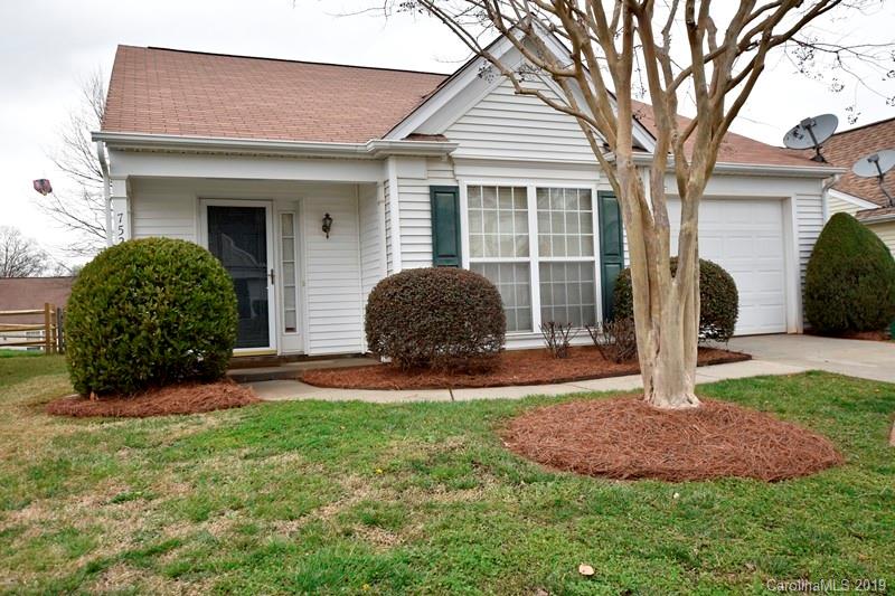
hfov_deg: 61.9
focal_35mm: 30
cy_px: 298
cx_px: 448
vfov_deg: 43.6
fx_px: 746
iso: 400
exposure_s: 1/640
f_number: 3.5
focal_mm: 20
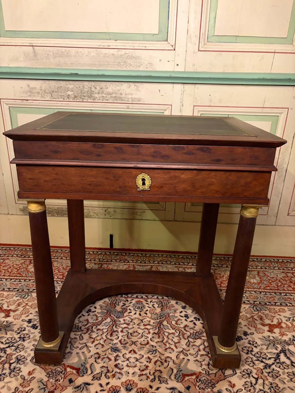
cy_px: 196
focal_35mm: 26
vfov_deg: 67.3
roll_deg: -1.6
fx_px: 295
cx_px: 148
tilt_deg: -20.6
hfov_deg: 53.1
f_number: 1.6
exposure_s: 1/25
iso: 500
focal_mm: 5.96
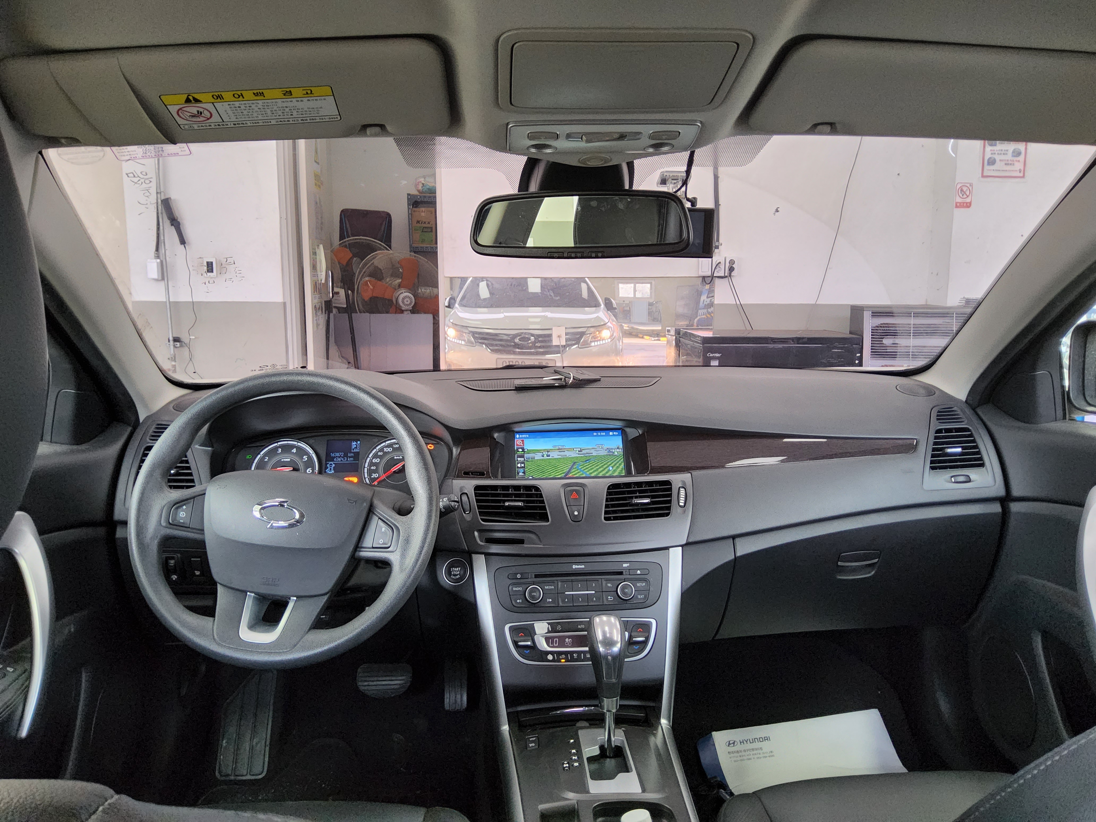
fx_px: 792
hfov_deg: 69.4
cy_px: 411
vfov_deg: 54.9
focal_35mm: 25
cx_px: 548
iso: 250
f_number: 2
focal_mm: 3.08
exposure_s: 1/120
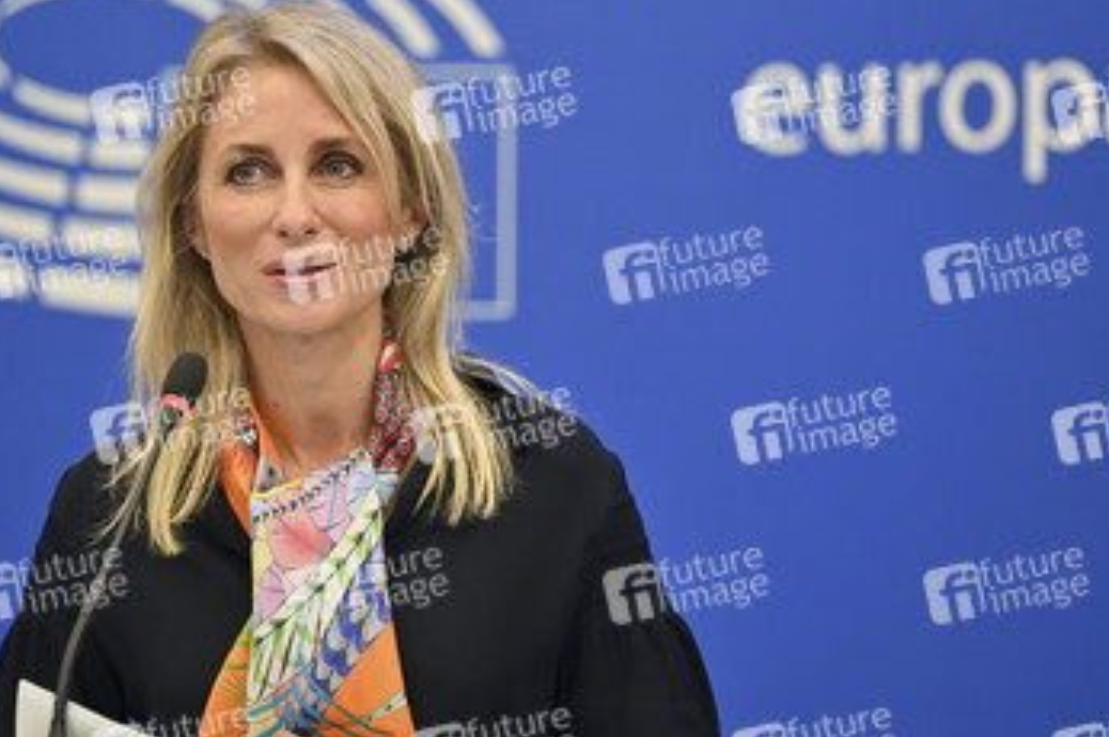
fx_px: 6617
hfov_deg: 9.6
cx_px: 409
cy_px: 346
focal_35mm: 215
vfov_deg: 6.4
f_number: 2.8
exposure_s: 1/100
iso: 400
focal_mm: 165
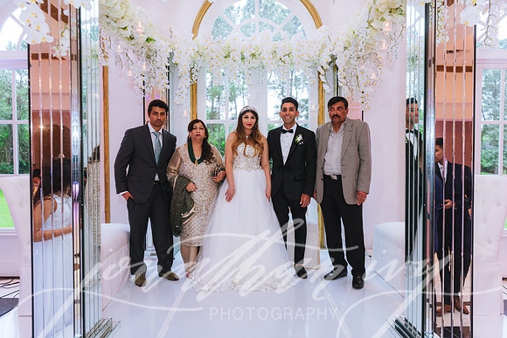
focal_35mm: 24
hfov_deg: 73.7
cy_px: 169
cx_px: 254
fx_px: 338
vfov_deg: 53.2
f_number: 2.8
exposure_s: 1/200
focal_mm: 24
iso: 800
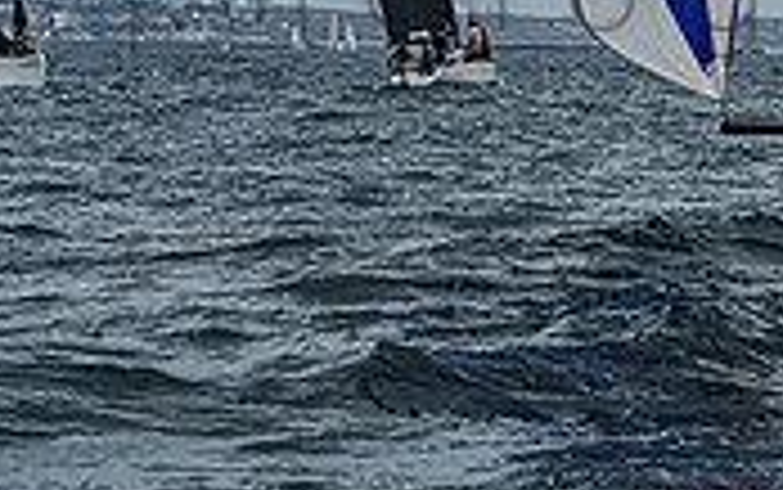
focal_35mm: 266
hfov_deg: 7.7
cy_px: -283
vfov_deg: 4.9
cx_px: 1257
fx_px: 5680
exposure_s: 1/2500
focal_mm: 70
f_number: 8
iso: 400
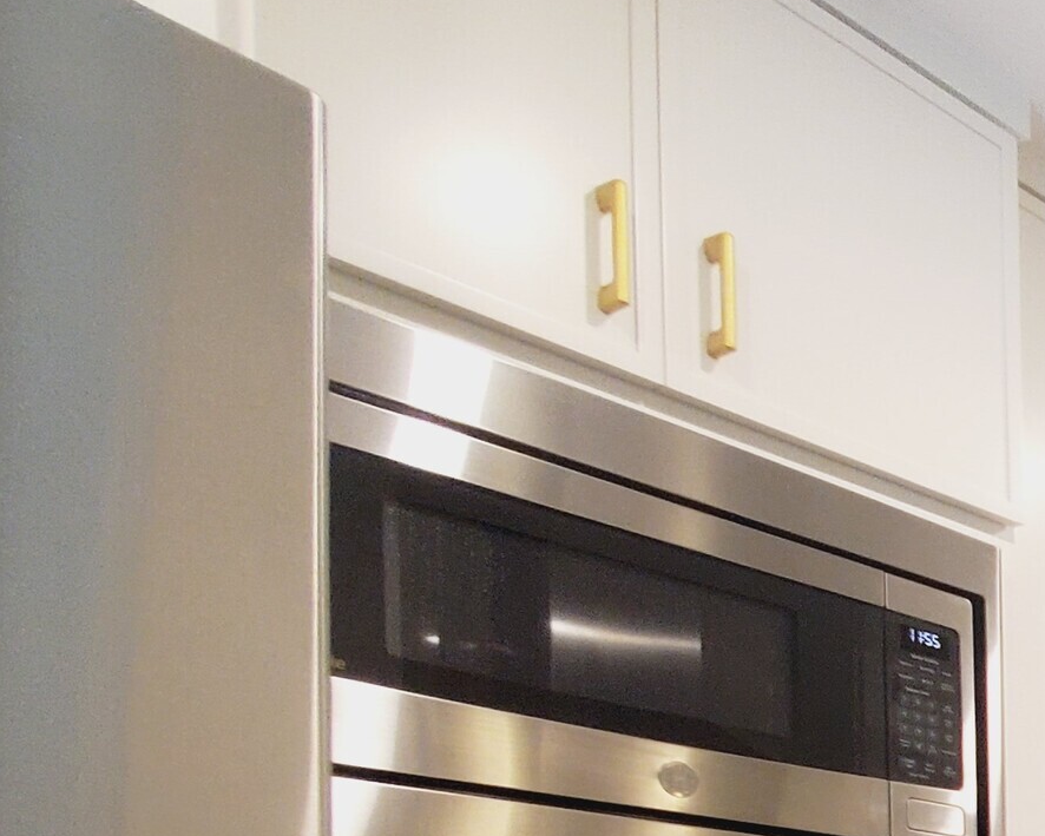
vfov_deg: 28.5
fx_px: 1361
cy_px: 1067
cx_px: 1678
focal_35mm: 44
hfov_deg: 26.0
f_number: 2.2
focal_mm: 1.8
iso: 160
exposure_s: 1/60
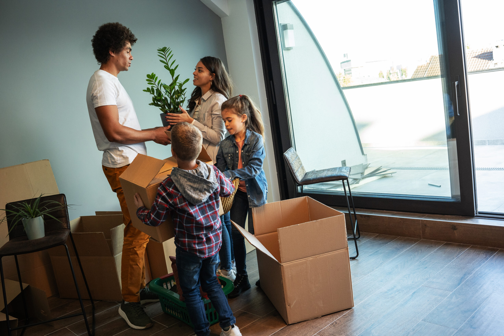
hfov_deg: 54.4
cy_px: 168
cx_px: 252
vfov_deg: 37.9
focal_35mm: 35
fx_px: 490
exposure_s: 1/160
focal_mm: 35
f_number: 4.5
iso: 1250
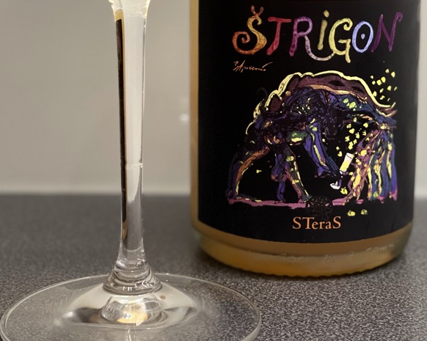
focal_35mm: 110
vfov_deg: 13.9
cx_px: 256
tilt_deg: -11.7
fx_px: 1389
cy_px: 76
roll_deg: -0.4
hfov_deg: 17.5
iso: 125
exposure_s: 1/33
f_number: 2.2
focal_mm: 7.5
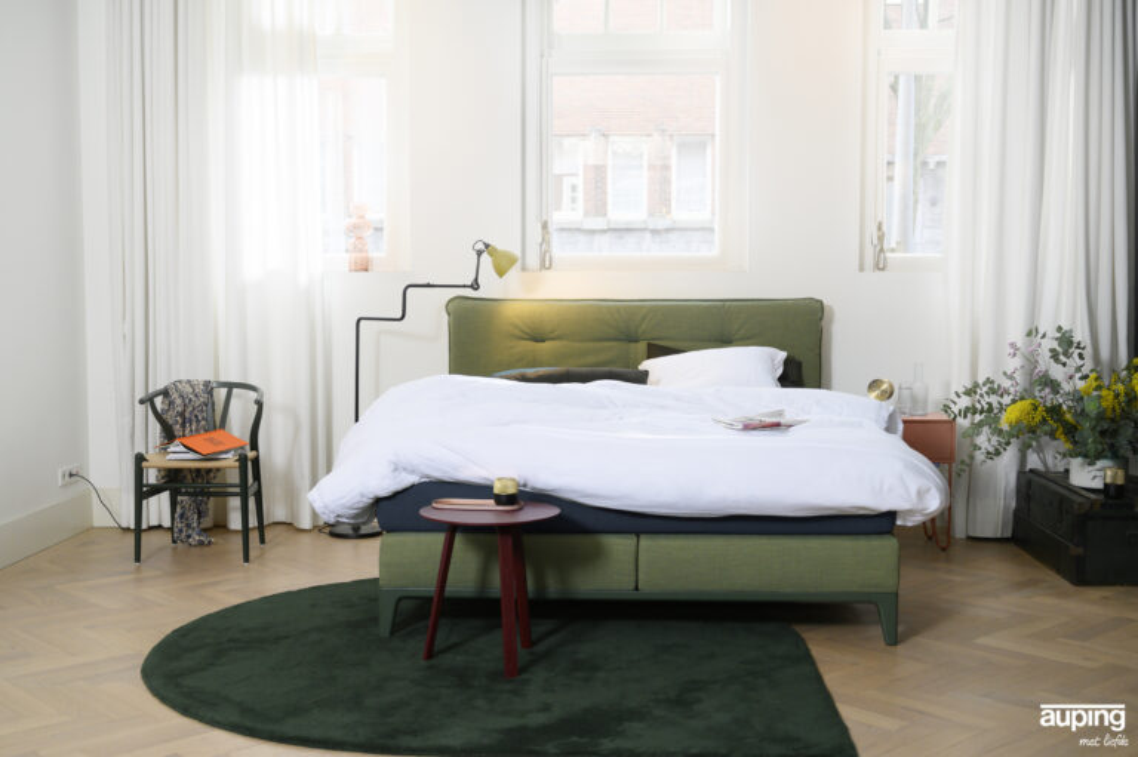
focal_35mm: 41
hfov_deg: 47.4
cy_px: 378
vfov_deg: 32.6
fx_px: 1295
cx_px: 569
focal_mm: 41
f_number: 4.5
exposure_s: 1/160
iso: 800
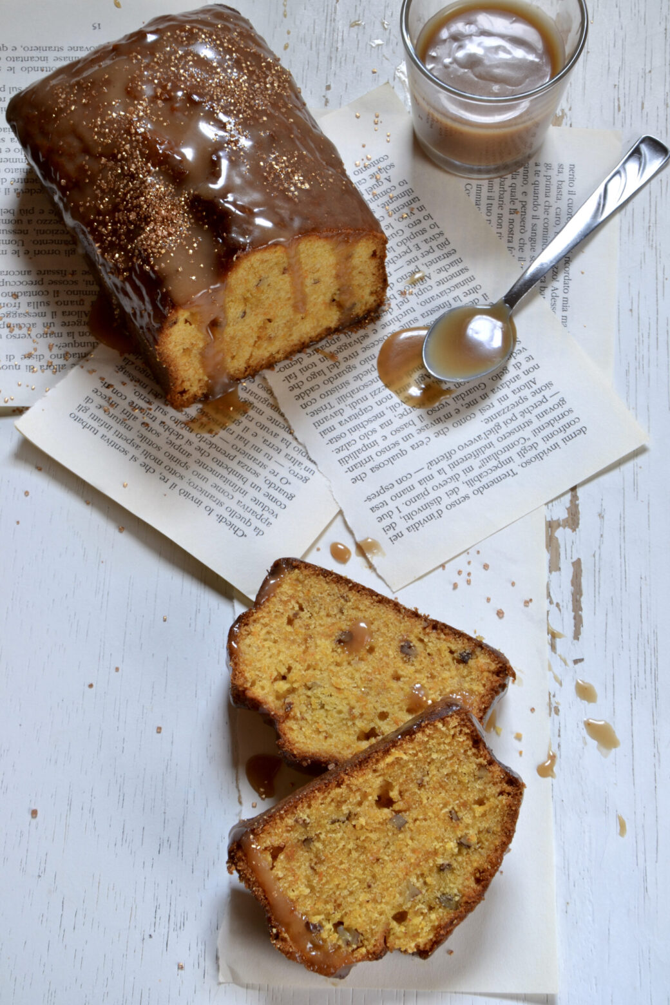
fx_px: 2177
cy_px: 502
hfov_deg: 17.5
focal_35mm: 78
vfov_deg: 26.0
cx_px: 335
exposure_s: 1
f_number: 10
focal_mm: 52
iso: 100
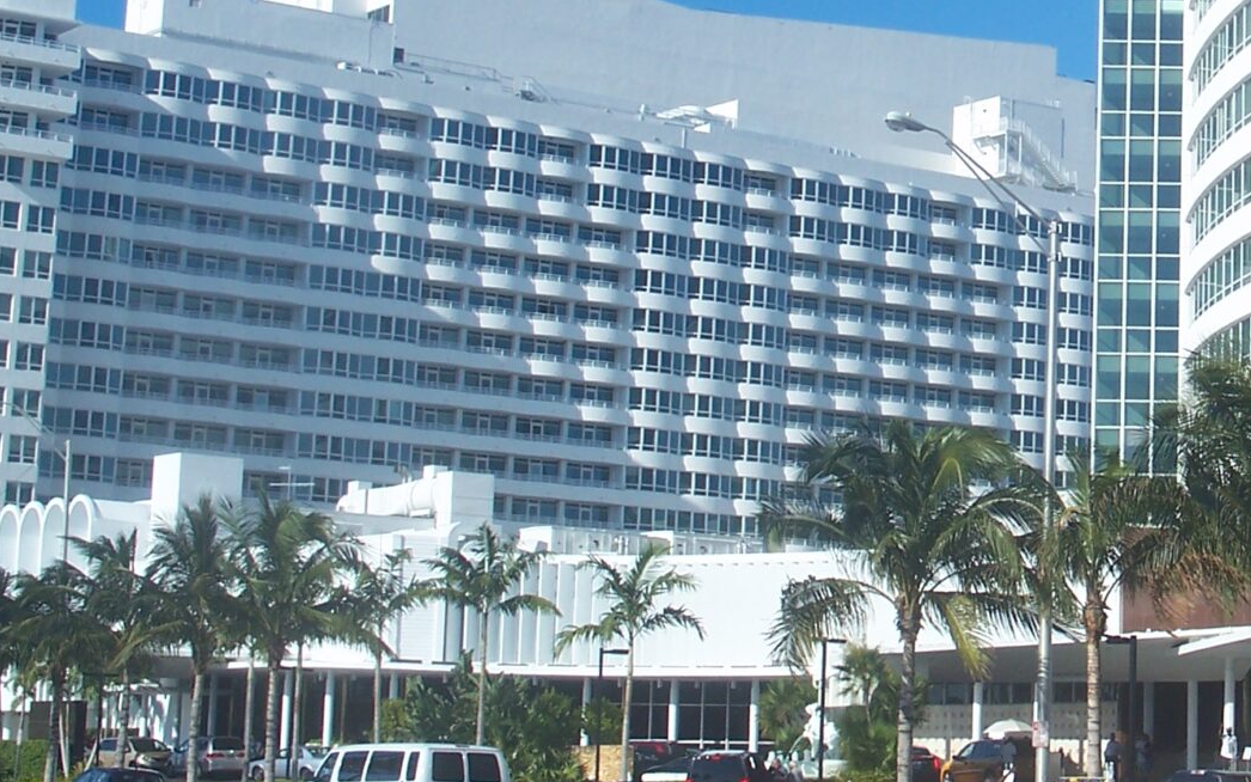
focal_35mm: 96
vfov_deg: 13.5
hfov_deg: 21.0
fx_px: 3273
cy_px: 114
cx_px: 1212
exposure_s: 1/640
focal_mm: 7.8
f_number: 4
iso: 64
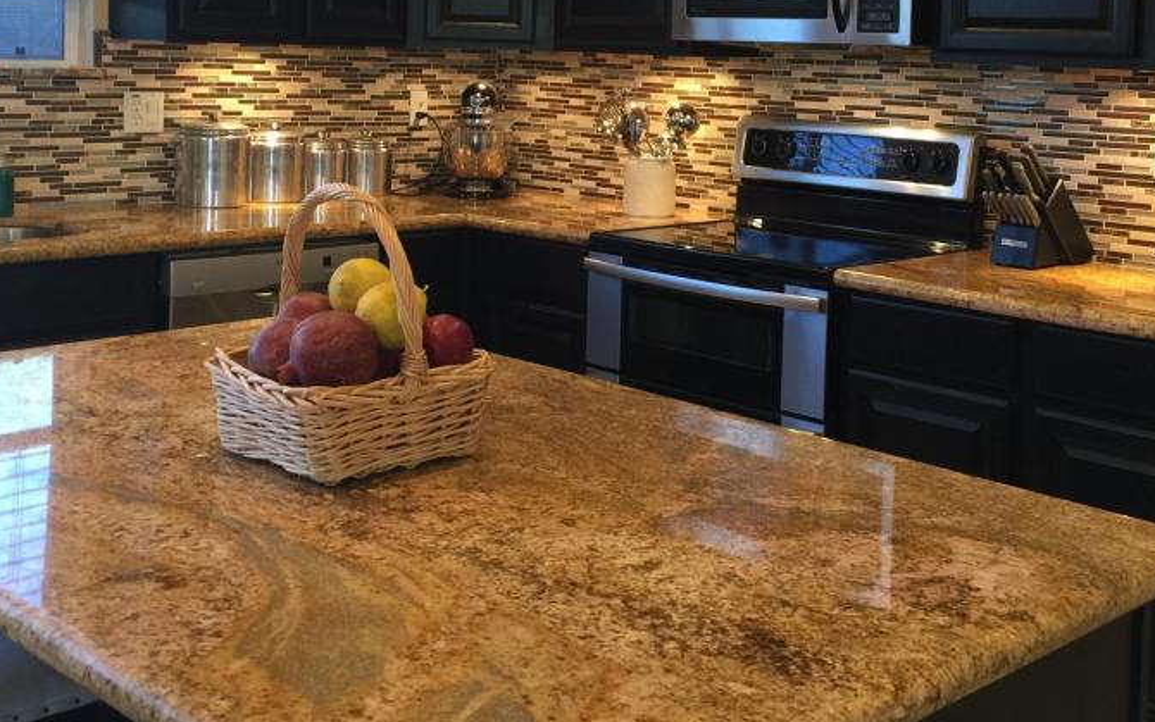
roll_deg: -1.7
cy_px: 143
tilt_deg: -4.5
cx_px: 646
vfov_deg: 26.9
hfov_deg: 42.6
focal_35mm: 47
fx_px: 1480
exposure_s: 1/15
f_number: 2.2
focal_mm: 4.15
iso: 64
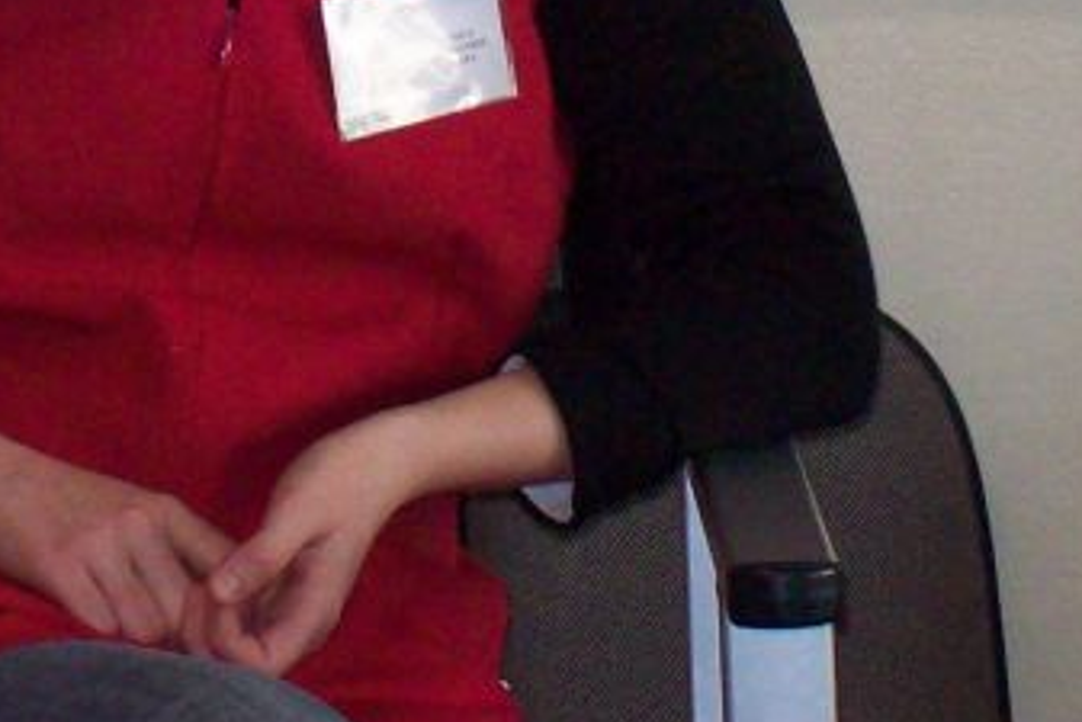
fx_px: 10253
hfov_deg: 6.0
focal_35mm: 341
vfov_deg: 4.0
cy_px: -501
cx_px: -135
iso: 200
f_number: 4.8
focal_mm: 18
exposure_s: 1/128
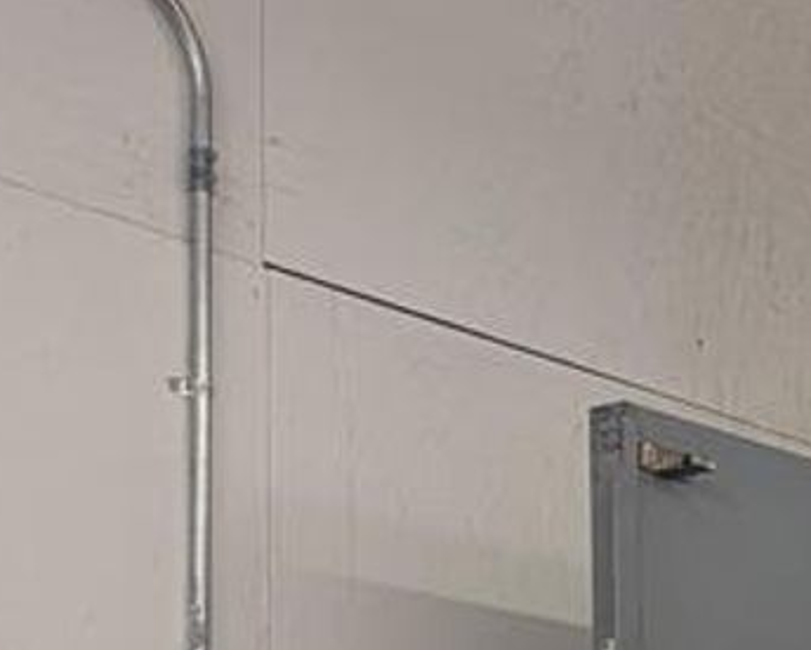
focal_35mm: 109
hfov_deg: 16.1
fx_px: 2619
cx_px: 1209
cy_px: 1077
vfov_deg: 13.1
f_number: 1.68
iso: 126
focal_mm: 6.9
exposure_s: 1/40
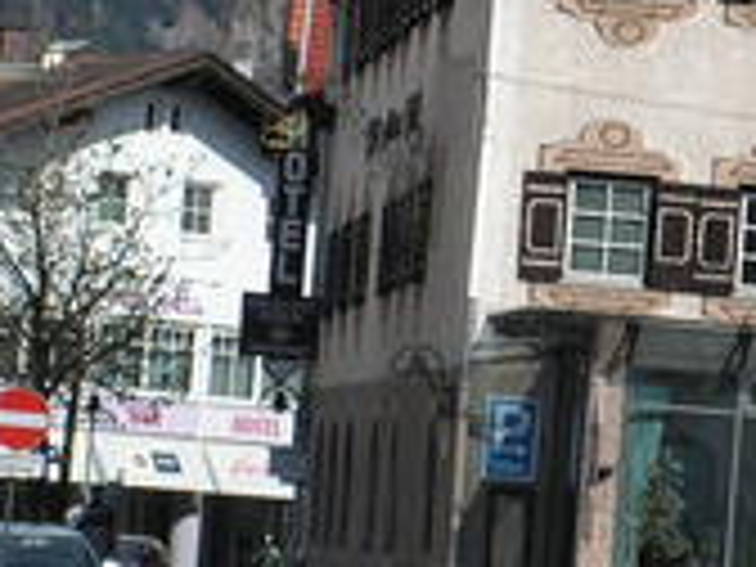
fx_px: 7011
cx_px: 846
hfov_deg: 6.1
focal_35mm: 321
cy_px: 320
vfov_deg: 4.6
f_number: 4.8
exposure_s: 1/400
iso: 50
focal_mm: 15.1
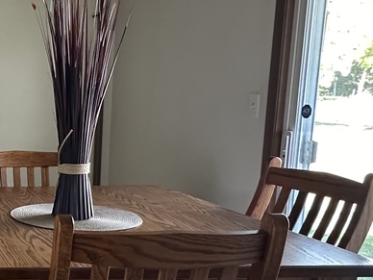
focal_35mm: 52
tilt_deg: -8.1
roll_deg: +0.1
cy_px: 175
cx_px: -120
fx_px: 560
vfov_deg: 27.9
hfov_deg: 29.2
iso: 320
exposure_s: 1/64
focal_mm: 2.22
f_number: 2.2
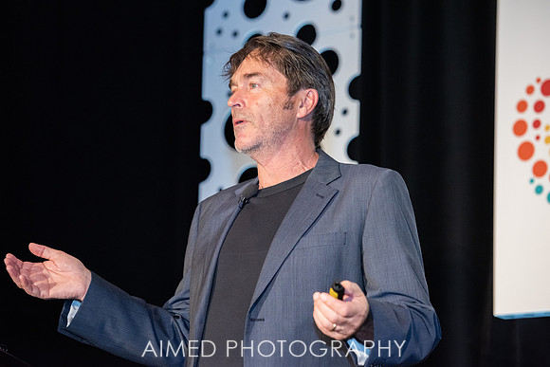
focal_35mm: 143
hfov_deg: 14.3
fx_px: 2192
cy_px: 183
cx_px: 269
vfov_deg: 9.6
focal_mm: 135
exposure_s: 1/250
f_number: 4.5
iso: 1250
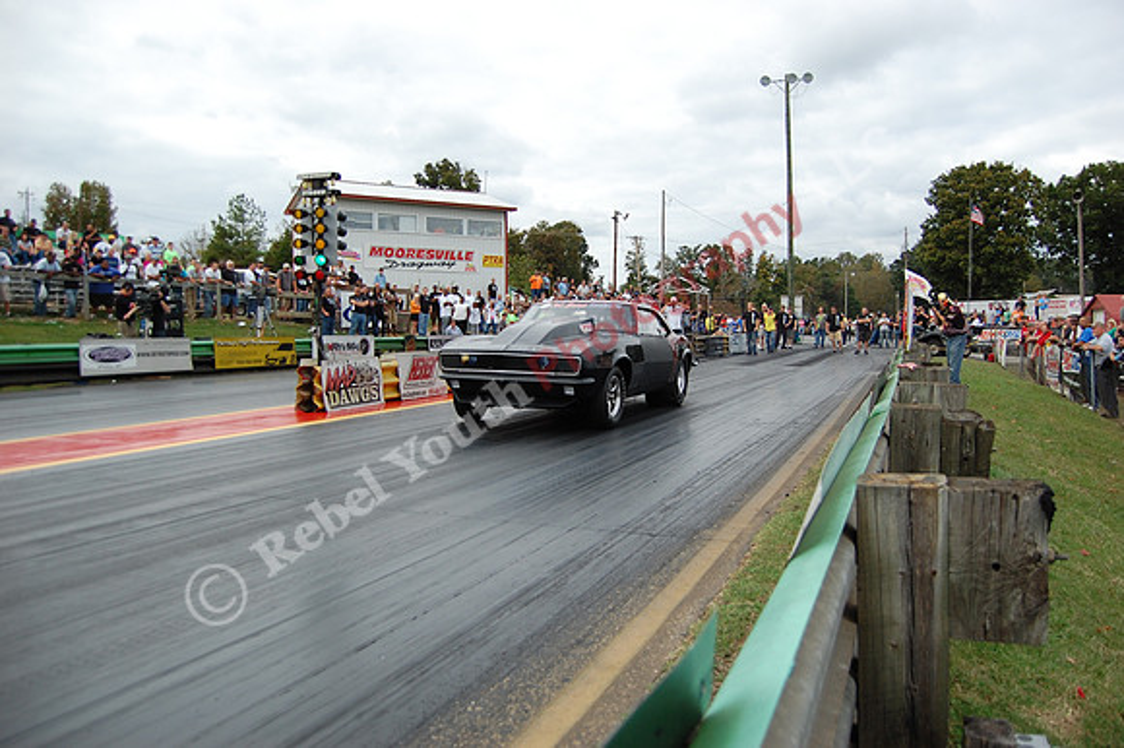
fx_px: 889
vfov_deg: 45.6
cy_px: 374
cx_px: 562
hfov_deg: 64.6
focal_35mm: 28
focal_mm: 19
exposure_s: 1/1000
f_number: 4
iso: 250
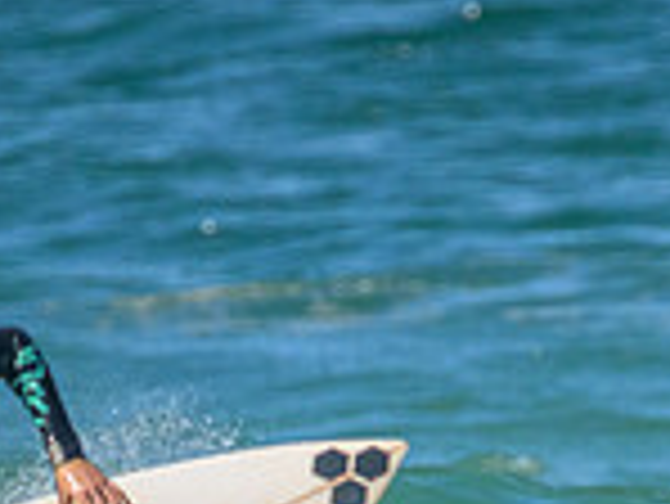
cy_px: 776
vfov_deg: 0.5
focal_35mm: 2991
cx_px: 382
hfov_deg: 0.7
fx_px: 57938
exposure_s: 1/2000
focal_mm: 800
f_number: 11
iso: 3600
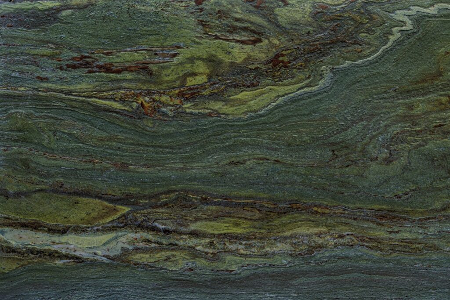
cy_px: 150
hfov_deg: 53.1
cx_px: 225
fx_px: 450
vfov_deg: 36.9
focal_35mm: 36
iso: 500
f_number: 6.3
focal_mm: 36
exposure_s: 1/60
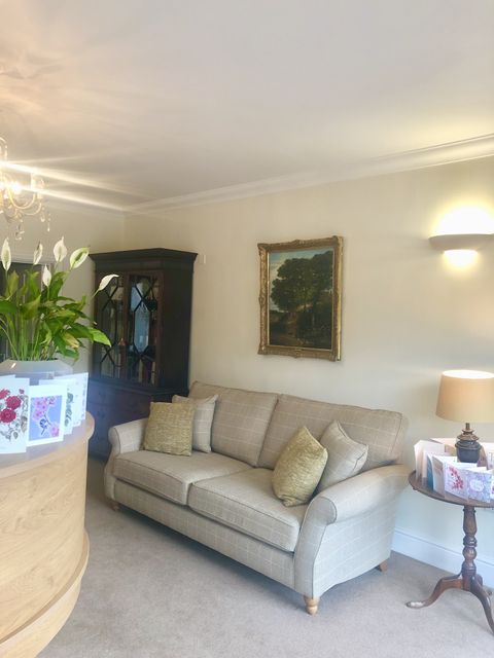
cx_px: 247
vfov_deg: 63.4
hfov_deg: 49.7
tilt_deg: -0.9
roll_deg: -1.3
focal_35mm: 28
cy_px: 329
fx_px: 533
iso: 32
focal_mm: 4
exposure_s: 1/33
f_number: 1.8
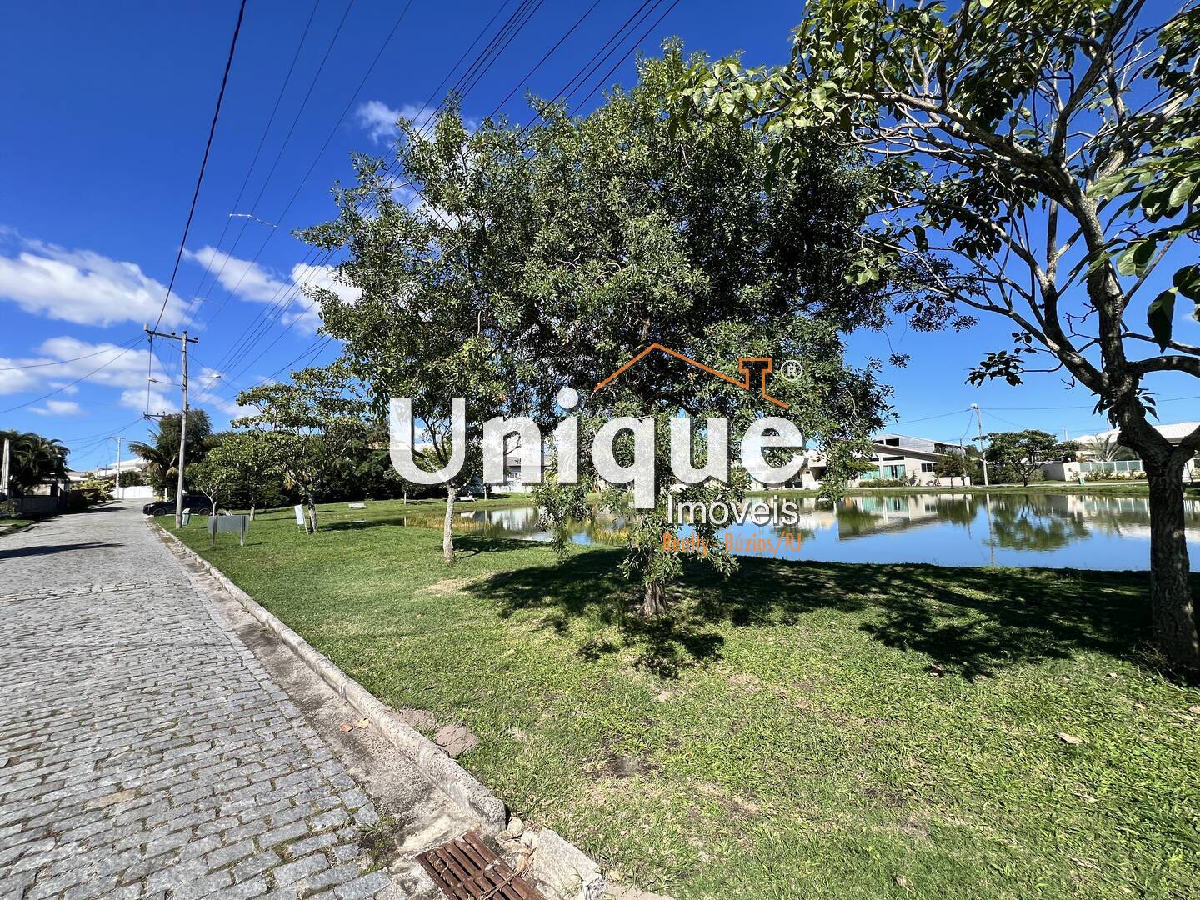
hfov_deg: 106.2
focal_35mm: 13
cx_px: 600
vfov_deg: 89.9
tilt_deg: +4.4
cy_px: 450
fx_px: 451
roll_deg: +2.1
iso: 32
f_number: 1.8
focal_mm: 1.57
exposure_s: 1/968
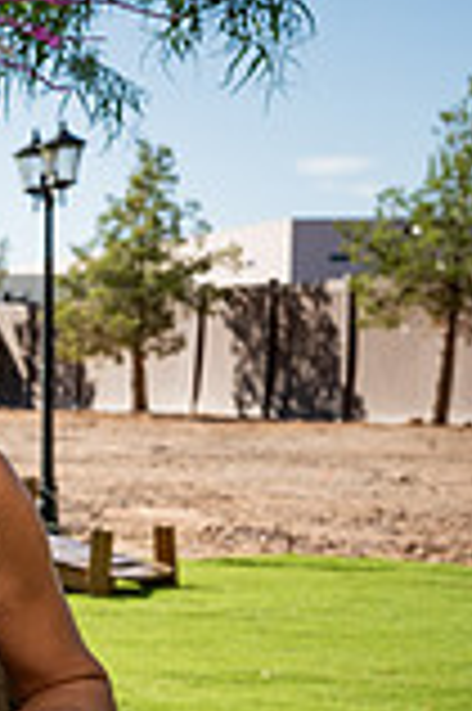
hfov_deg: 9.4
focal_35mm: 128
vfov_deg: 15.8
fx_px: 2523
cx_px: -708
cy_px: 643
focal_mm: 32
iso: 64
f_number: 7.1
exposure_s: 1/200
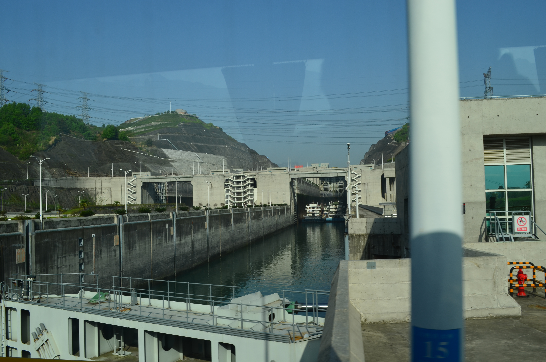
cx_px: 273
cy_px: 181
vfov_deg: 39.8
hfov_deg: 57.3
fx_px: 499
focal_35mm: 33
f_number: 11
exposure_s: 1/160
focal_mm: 22
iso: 100
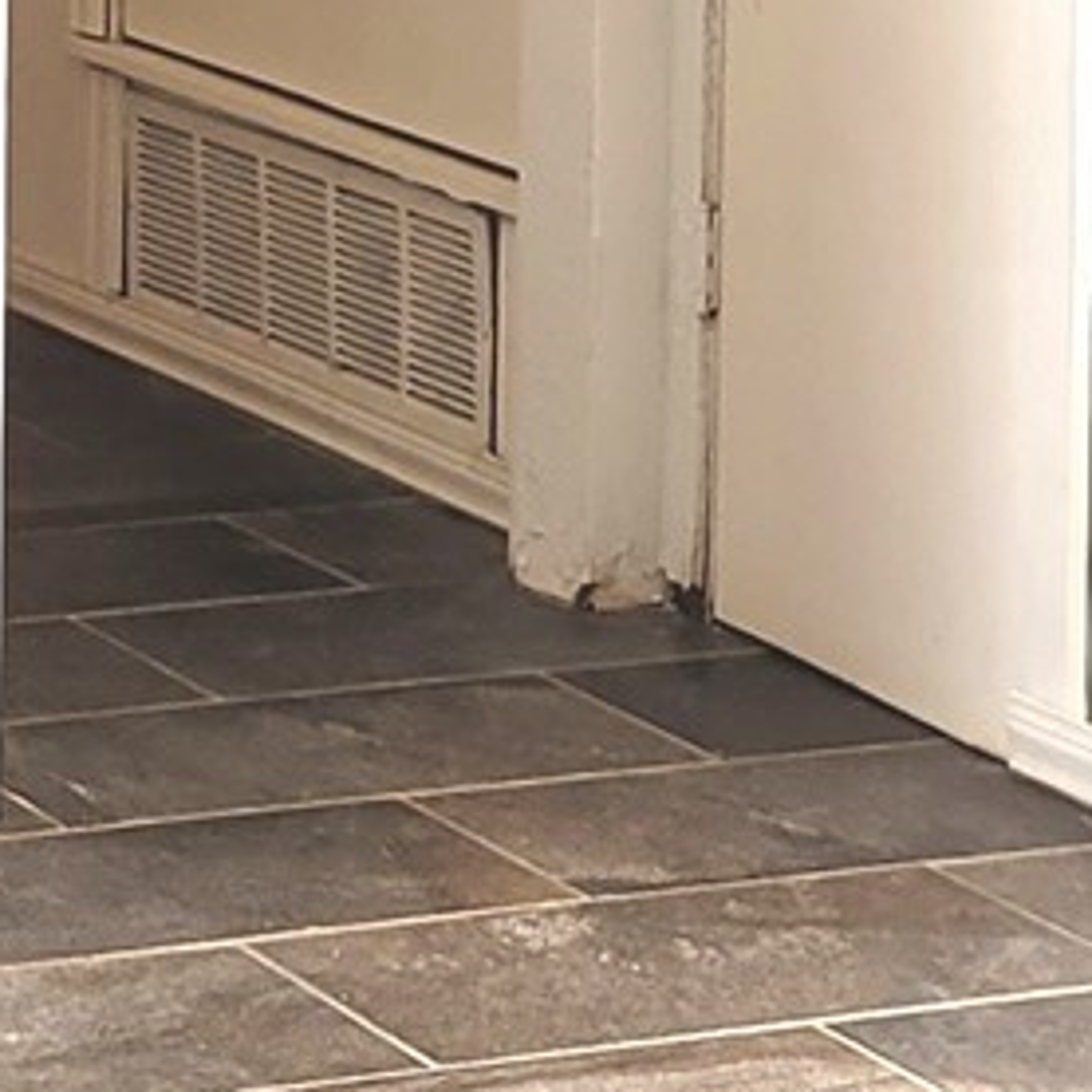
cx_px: -276
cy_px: -993
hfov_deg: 10.1
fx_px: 6067
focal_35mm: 170
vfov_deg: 9.7
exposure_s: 1/120
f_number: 1.8
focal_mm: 5.4
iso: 80
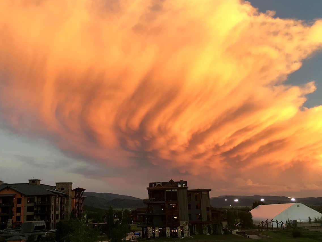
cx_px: 150
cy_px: 112
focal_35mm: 41
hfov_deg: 45.7
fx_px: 381
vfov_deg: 35.1
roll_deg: +2.8
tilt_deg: +12.3
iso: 32
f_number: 2.2
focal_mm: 4.15
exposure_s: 1/60
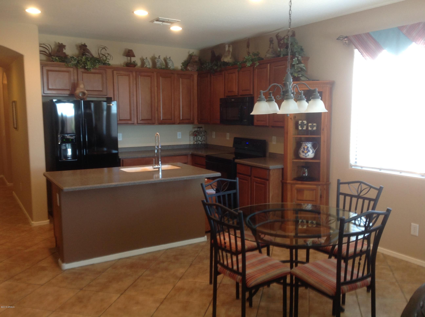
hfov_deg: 52.7
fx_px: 429
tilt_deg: -5.5
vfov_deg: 40.6
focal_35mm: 35
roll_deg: -0.3
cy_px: 158
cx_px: 212
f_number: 2.4
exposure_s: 1/15
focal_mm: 4.28
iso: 64
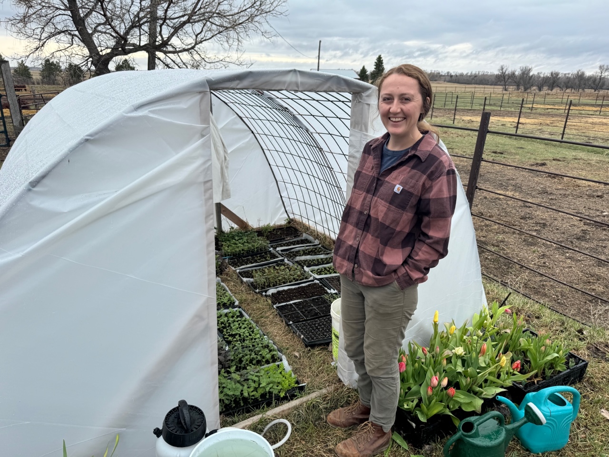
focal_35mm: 24
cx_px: 304
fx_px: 422
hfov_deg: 71.6
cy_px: 228
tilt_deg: -20.1
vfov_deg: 56.8
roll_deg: -1.4
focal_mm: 6.76
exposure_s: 1/1339
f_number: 1.78
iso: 80
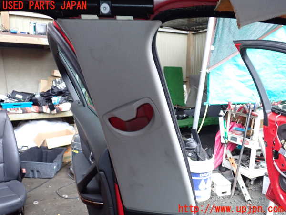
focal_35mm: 30
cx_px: 143
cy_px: 108
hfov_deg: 60.0
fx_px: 248
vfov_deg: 46.8
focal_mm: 5.4
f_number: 9
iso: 640
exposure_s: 1/15
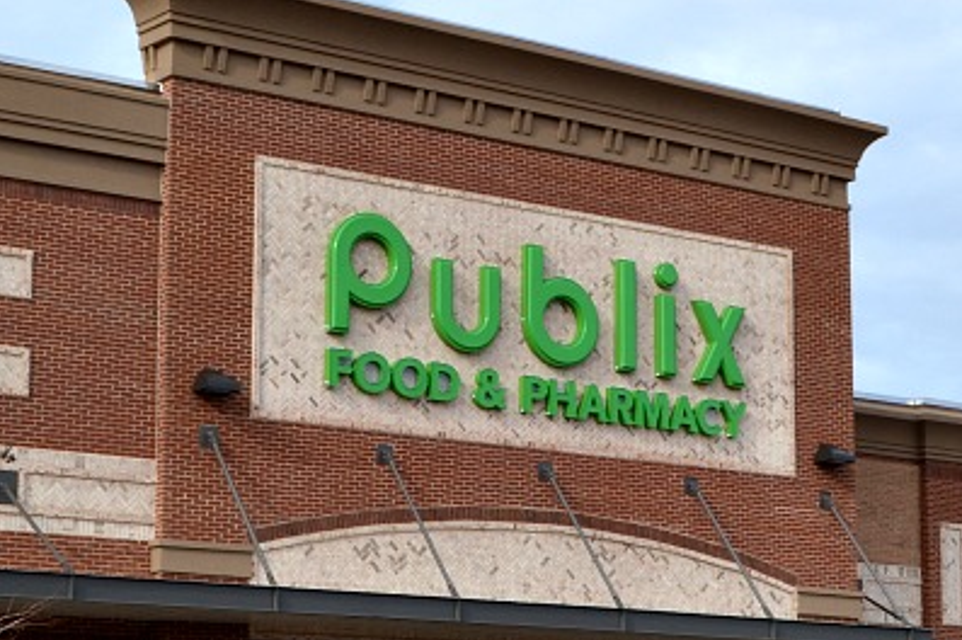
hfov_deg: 33.8
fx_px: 1575
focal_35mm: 59
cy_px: 405
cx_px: 586
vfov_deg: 22.9
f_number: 6.3
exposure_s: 1/160
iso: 100
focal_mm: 26
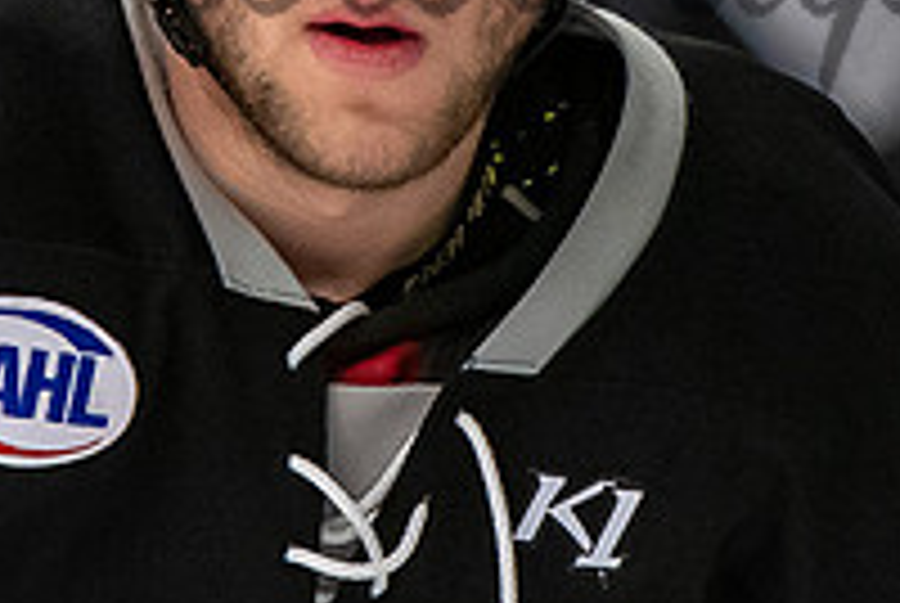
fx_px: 33574
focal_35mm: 1341
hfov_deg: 1.5
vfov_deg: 1.0
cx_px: 315
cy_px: -385
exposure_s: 1/800
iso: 2000
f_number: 3.2
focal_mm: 200
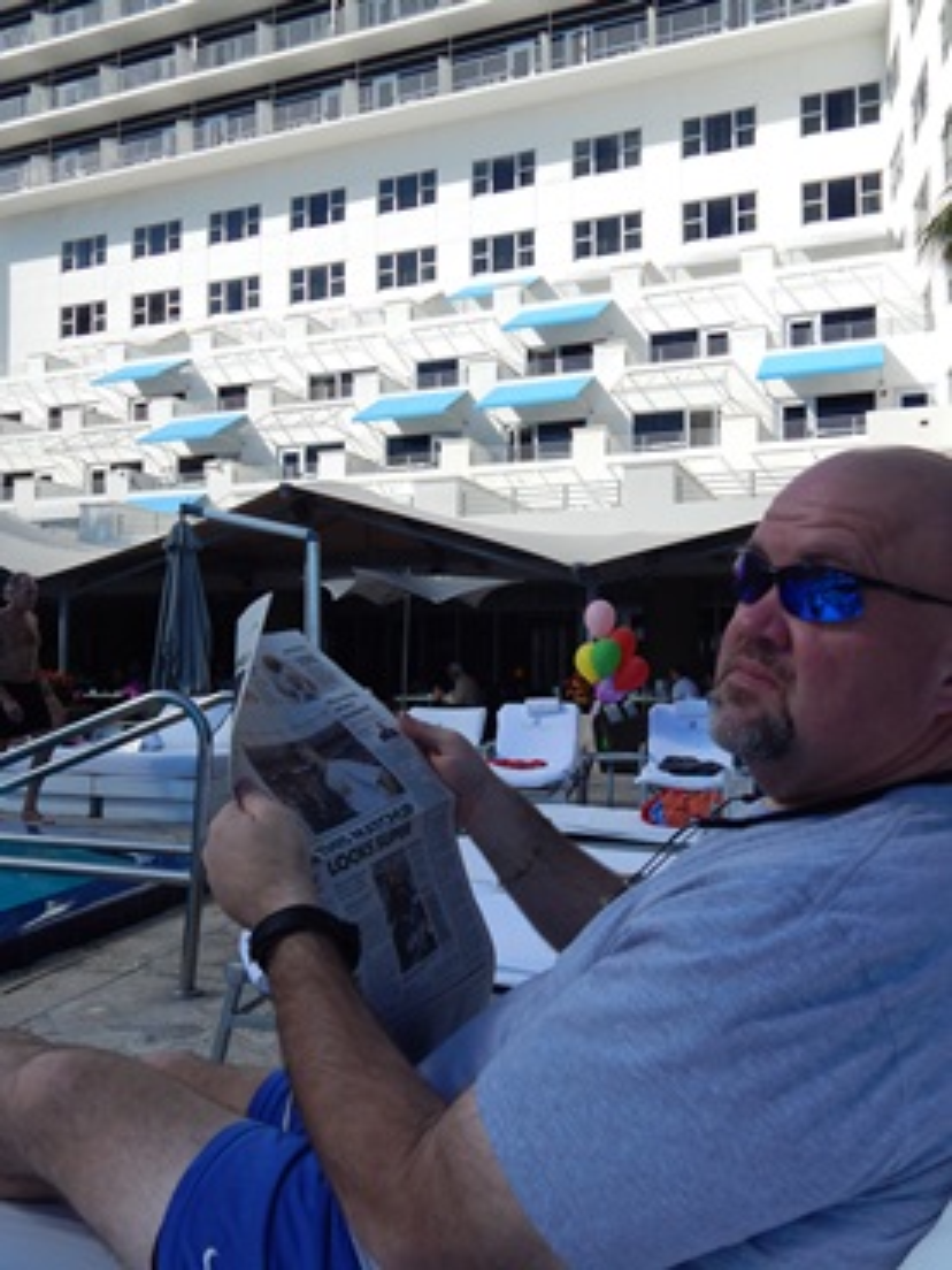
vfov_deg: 63.4
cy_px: 635
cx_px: 476
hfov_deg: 49.7
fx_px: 1027
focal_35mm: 28
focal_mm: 5.1
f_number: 6.3
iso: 125
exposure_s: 1/400
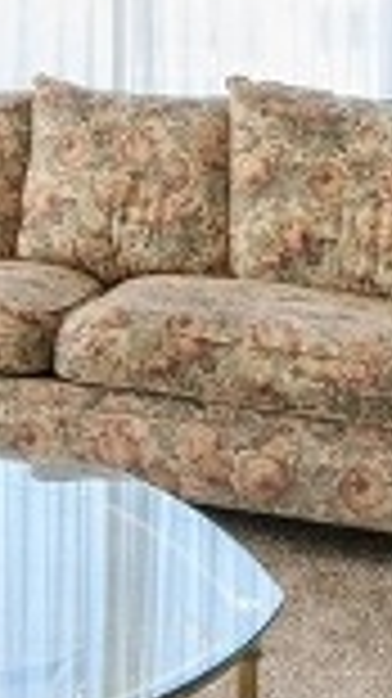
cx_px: -162
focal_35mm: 65
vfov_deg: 31.0
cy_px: 79
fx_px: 1203
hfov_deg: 17.1
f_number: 8
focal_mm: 10
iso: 200
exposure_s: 1/10
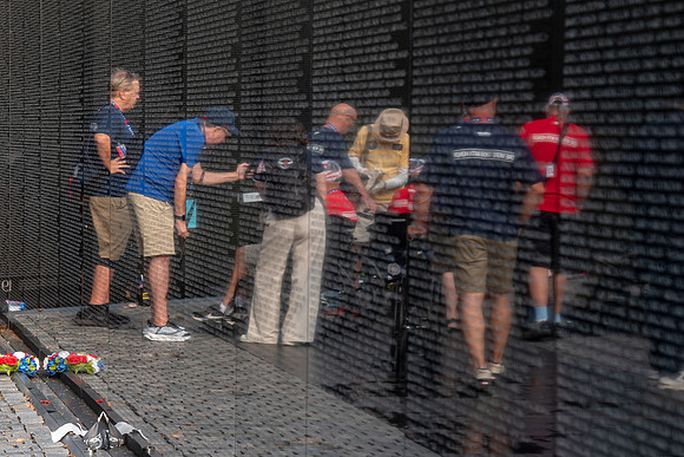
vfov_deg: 11.9
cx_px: 310
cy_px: 215
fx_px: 2197
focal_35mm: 116
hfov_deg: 17.7
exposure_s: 1/160
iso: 200
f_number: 5
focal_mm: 70
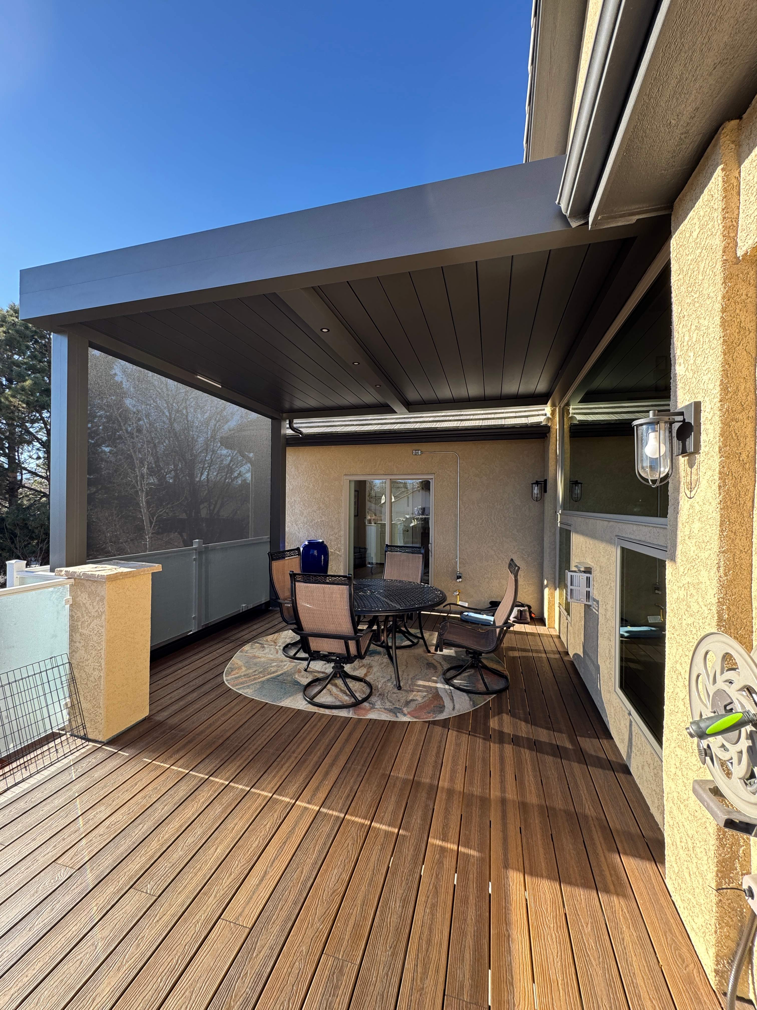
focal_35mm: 14
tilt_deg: -0.1
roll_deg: -0.5
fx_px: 408
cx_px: 378
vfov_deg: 102.1
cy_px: 505
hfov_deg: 85.7
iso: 40
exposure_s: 1/162
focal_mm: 2.22
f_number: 2.2
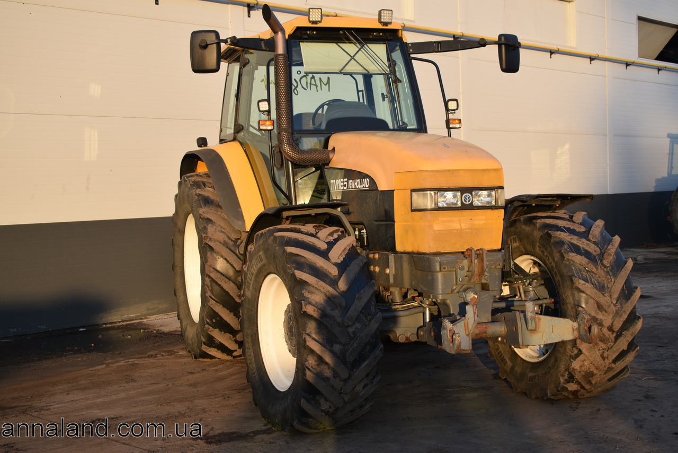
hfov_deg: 38.9
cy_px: 226
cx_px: 339
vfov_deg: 26.5
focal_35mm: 51
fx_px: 961
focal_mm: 34
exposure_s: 1/320
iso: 200
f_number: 6.3
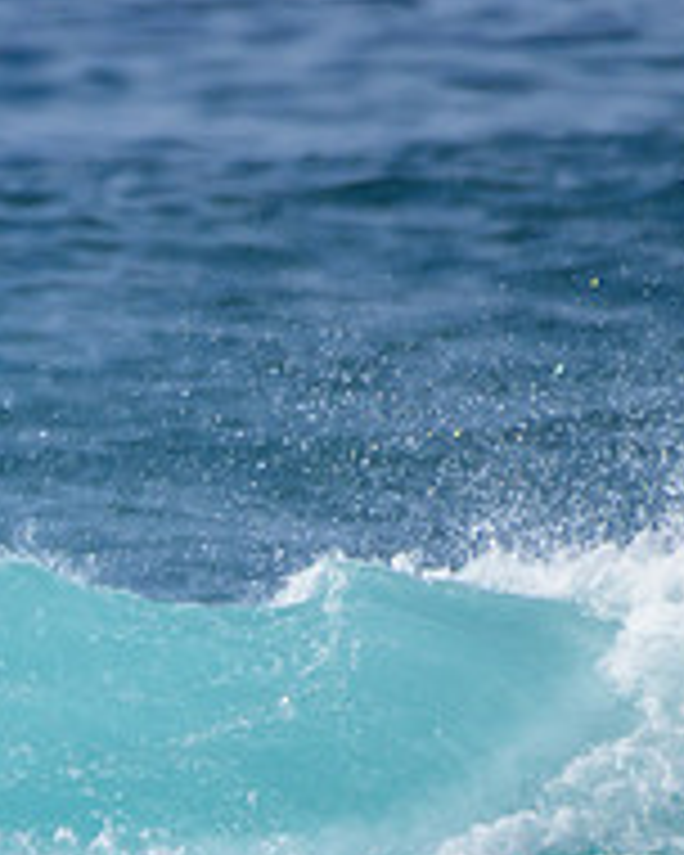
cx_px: -500
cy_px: 709
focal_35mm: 2860
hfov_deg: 0.5
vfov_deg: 0.7
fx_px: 72371
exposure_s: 1/2000
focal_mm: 1000
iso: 720
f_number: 11
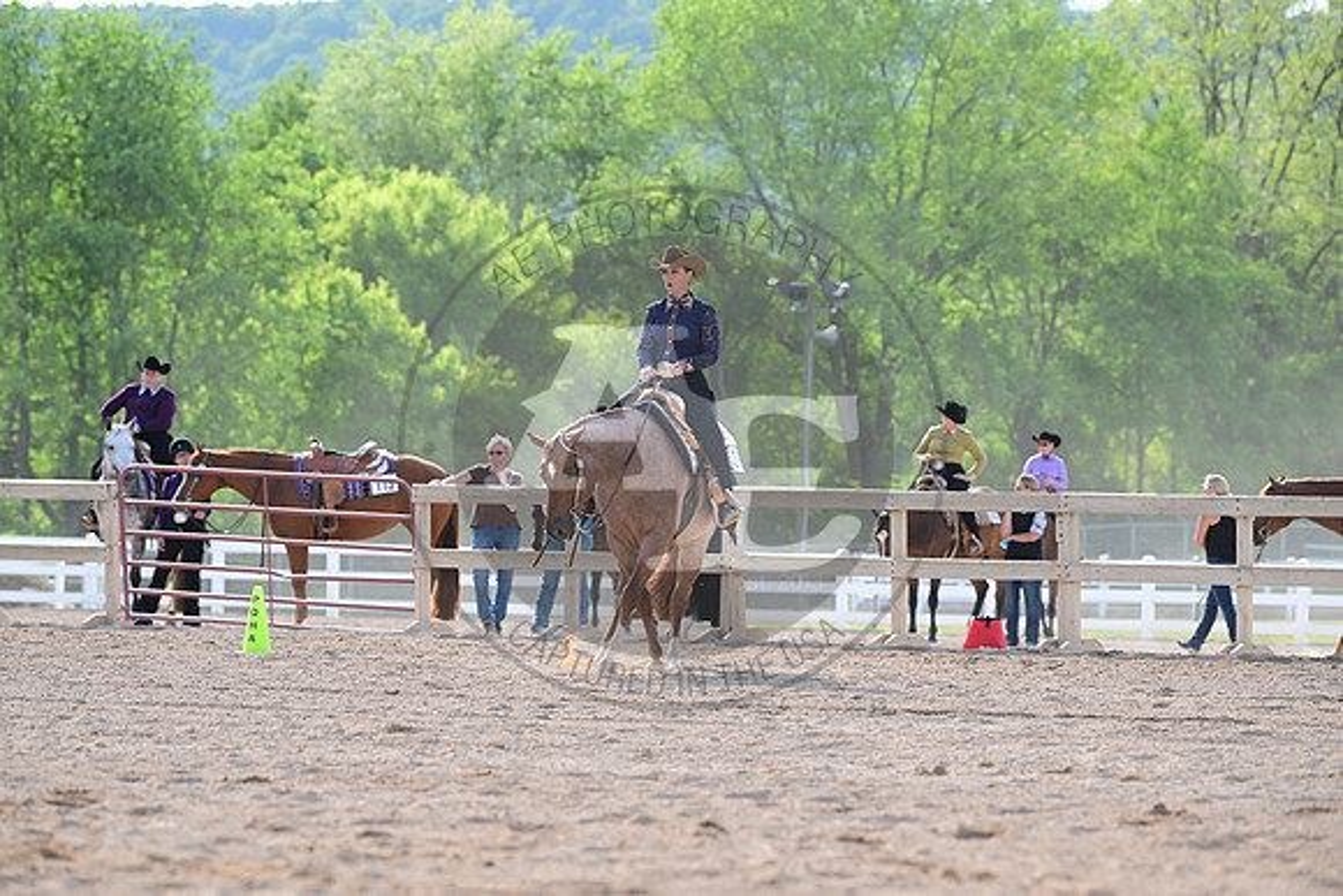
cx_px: 672
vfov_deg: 6.9
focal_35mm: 200
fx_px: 7463
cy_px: 448
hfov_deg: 10.3
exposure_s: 1/2000
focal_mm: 200
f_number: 5
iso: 1000
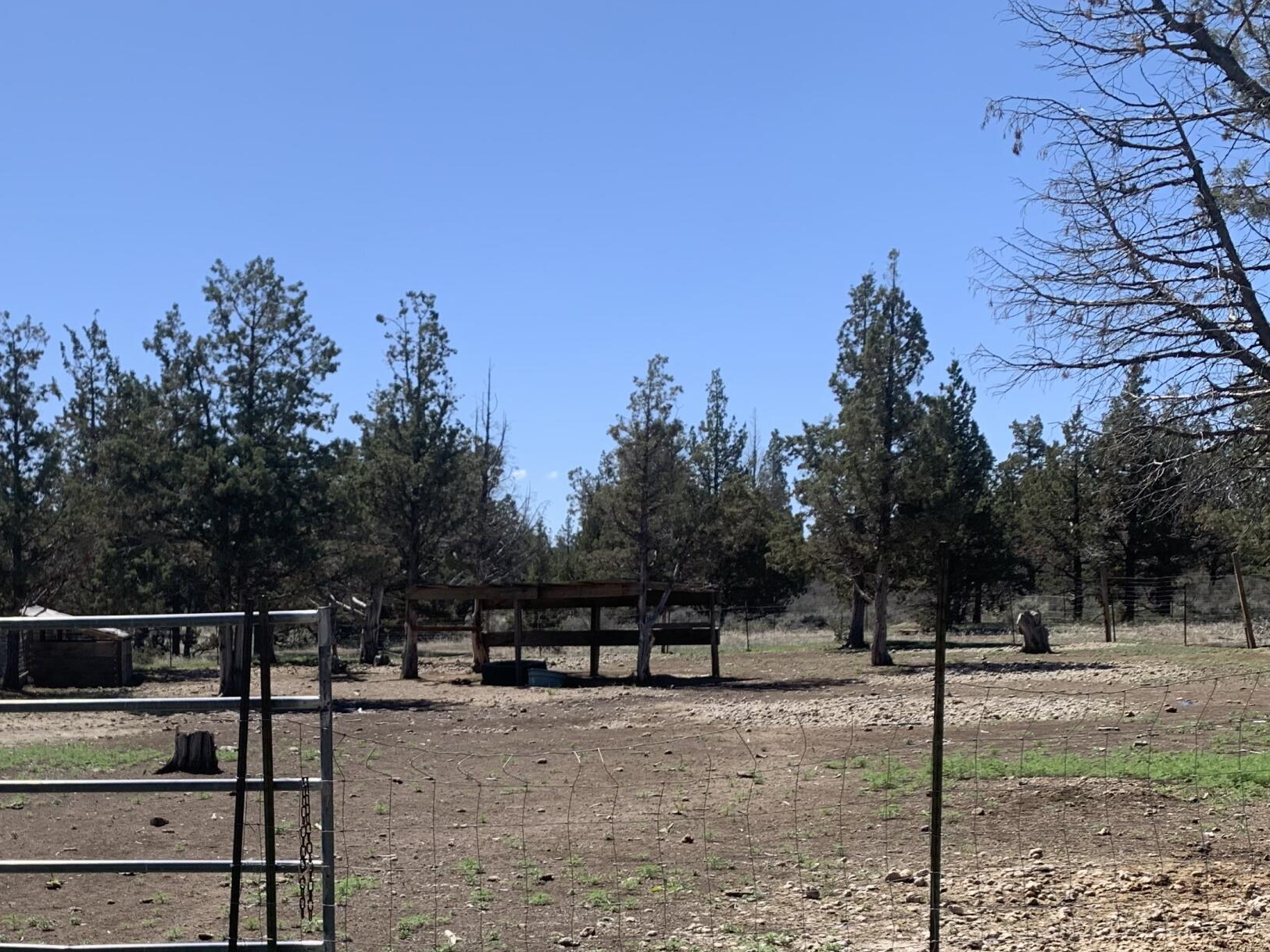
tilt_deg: -3.8
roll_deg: -1.4
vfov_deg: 29.5
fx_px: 1761
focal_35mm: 48
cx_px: 327
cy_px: 786
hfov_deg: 38.7
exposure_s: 1/1916
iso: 25
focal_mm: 4.25
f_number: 1.8
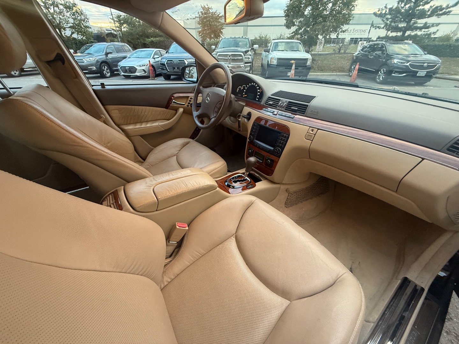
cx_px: 230
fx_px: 186
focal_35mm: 14
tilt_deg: -33.7
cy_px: 172
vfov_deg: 85.7
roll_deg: +0.3
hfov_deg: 102.1
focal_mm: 2.22
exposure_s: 1/73
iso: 320
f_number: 2.2
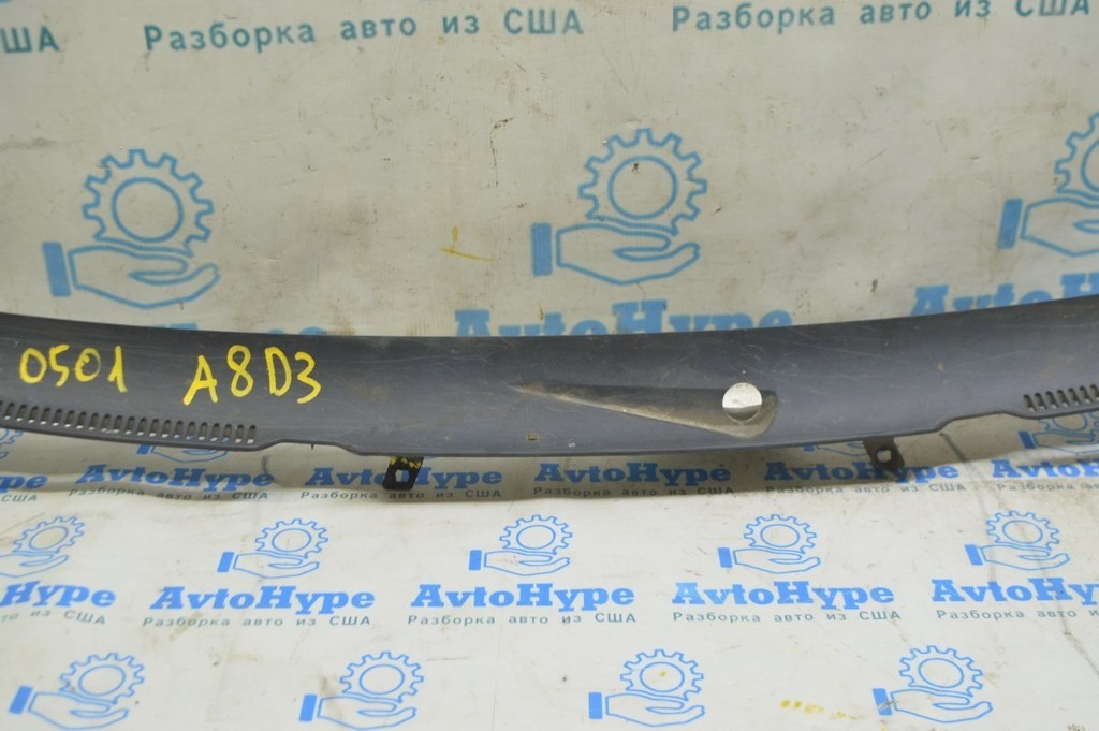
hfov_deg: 43.6
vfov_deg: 29.8
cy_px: 366
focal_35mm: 45
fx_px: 1373
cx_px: 550
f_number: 5.6
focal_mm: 30
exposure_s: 1/20
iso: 400
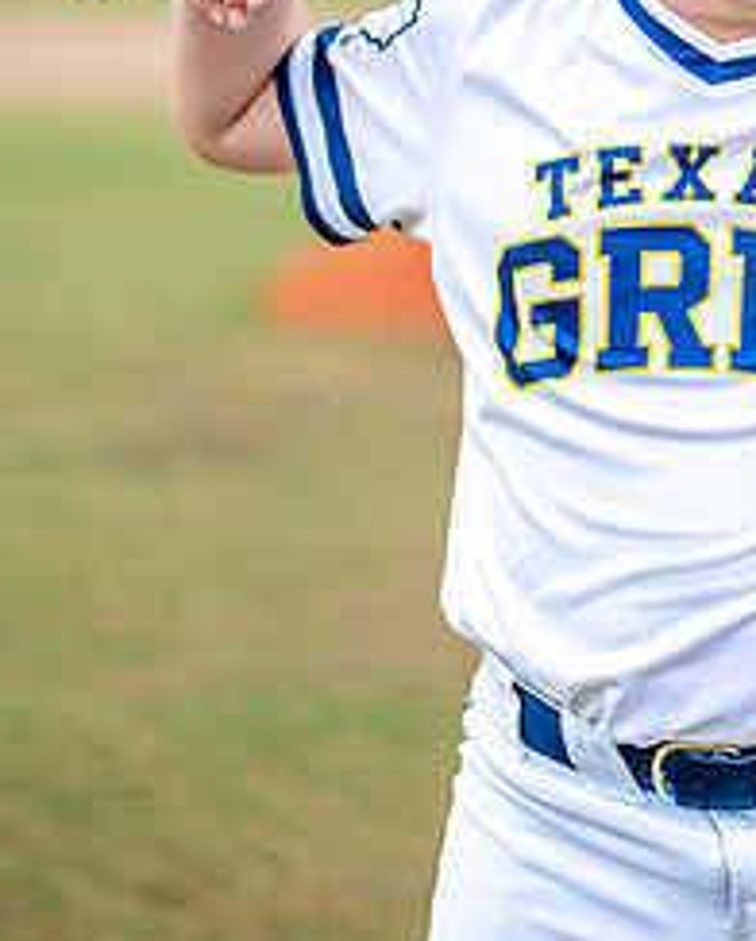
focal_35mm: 132
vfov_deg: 14.4
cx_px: 811
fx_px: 3683
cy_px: 71
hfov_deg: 11.6
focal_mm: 50
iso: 160
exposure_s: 1/1600
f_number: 1.2
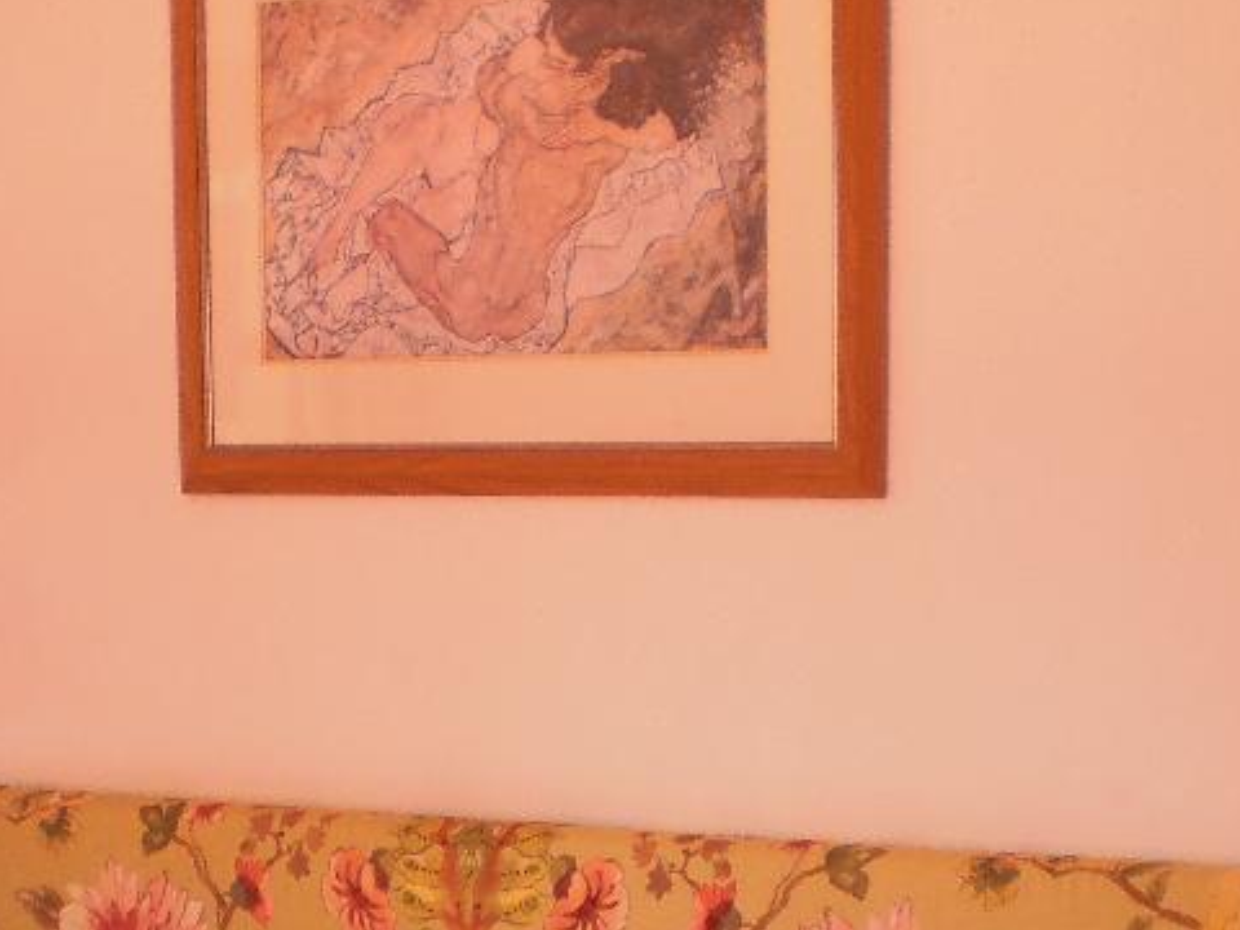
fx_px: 3439
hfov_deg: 20.3
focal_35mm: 96
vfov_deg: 15.1
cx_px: 356
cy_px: 974
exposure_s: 1/40
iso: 100
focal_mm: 6.3
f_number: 3.1
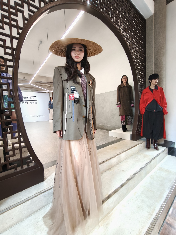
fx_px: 102
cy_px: 118
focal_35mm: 15
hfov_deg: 81.7
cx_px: 88
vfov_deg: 98.2
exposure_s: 1/30
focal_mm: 1.91
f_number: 2.2
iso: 500
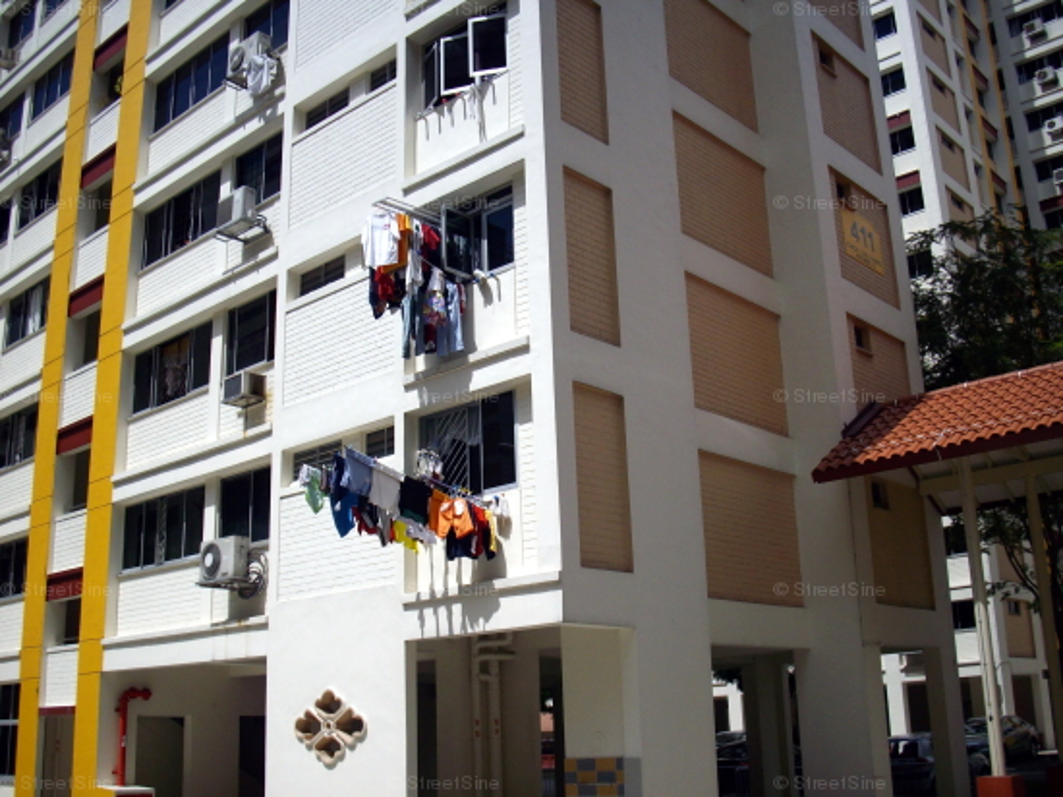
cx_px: 532
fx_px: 1136
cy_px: 398
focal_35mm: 37
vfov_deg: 38.6
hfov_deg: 50.2
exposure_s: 1/800
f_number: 5.6
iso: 80
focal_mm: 6.2
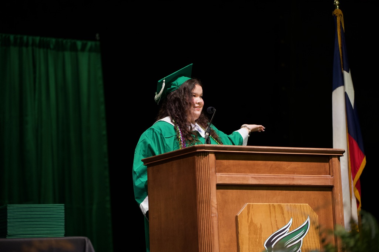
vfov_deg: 12.2
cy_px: 126
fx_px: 1178
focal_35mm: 112
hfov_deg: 18.3
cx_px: 190
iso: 1600
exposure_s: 1/500
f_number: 2.8
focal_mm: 112
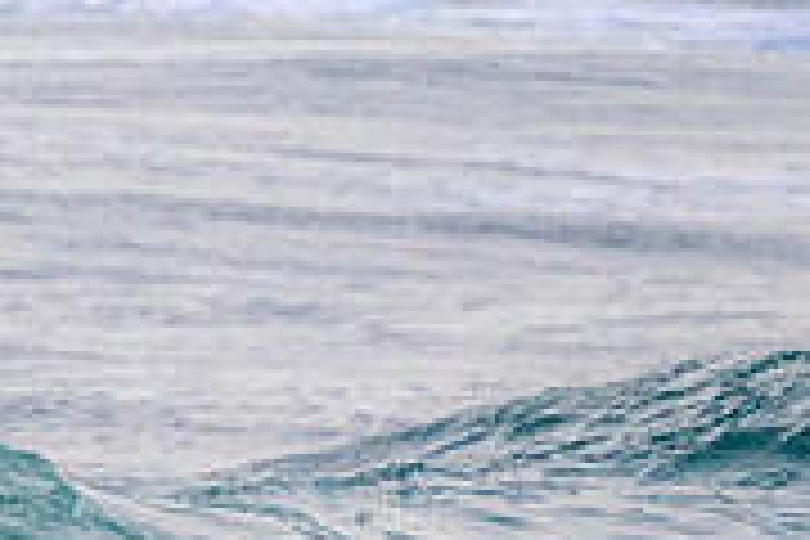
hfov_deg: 0.9
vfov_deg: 0.6
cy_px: 682
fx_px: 49924
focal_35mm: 2219
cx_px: -176
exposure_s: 1/2000
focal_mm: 690
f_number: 11
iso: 4500
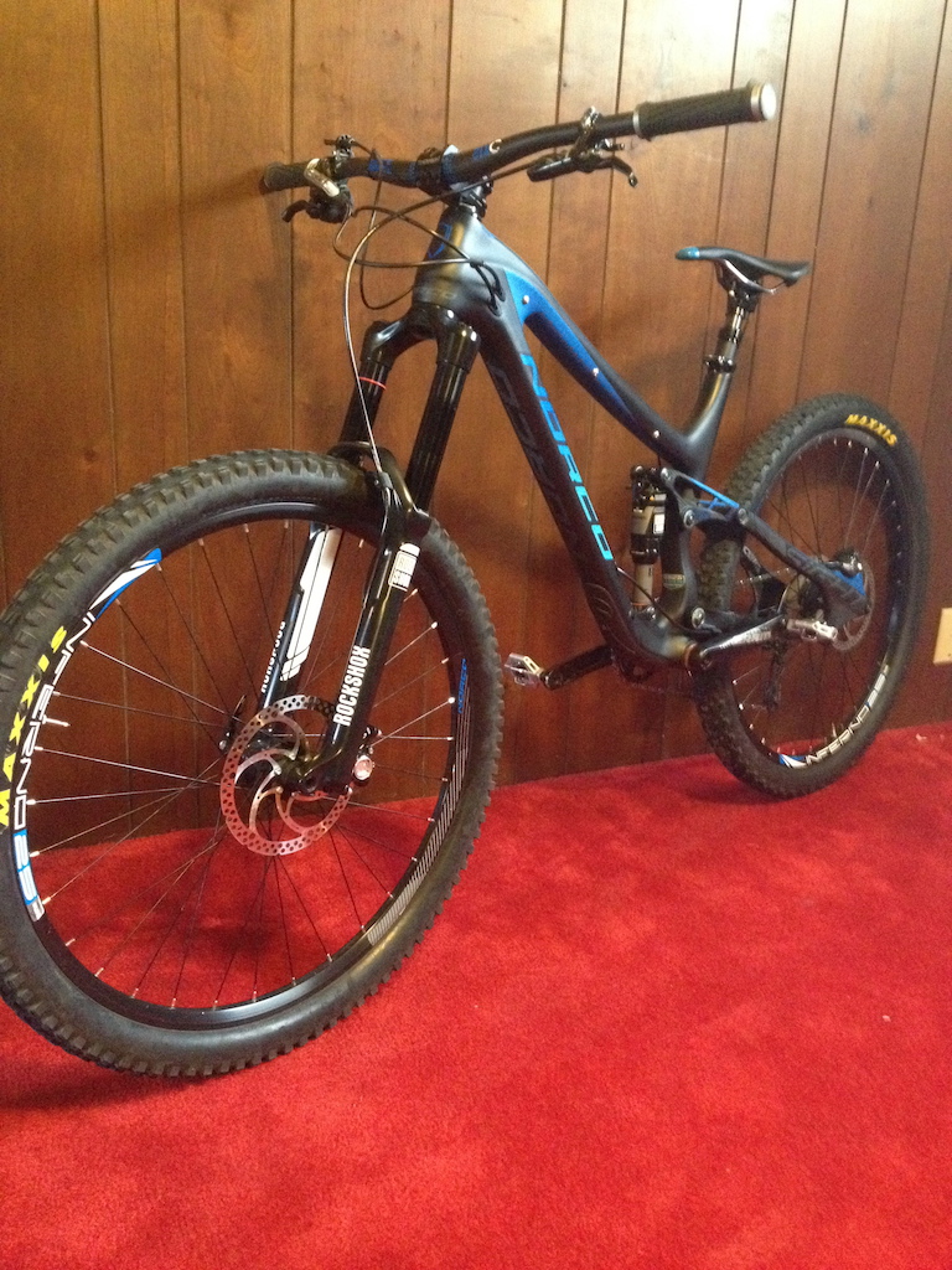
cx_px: 476
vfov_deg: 52.6
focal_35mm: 35
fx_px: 1283
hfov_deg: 40.7
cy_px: 635
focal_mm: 4.28
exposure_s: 1/15
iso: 800
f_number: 2.4
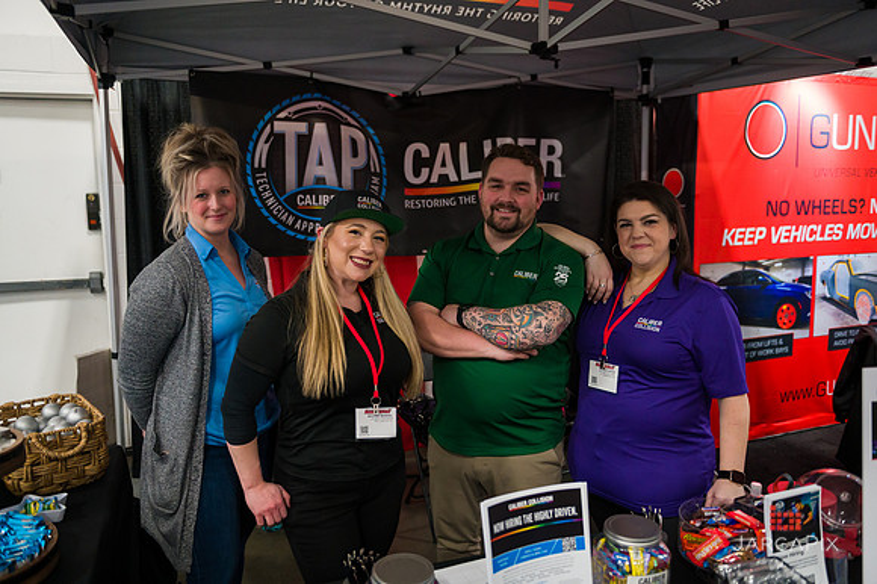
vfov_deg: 44.9
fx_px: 706
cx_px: 438
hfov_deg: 63.7
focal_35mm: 29
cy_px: 292
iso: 3200
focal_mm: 29
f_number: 3.2
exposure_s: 1/250
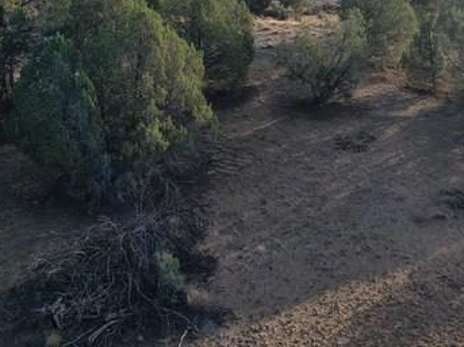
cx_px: 231
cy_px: 39
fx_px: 750
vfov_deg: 25.3
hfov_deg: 34.4
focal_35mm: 56
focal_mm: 8.67
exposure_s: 1/4000
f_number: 1.8
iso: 430
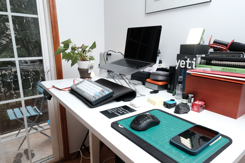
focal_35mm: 24
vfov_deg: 53.1
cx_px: 122
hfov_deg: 73.7
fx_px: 163
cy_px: 82
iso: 1600
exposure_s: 1/100
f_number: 8
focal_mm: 16
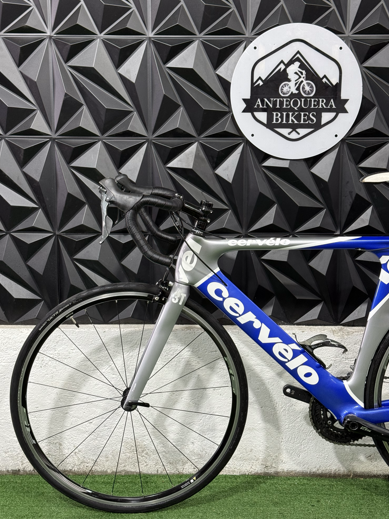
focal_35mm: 49
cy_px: 260
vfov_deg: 38.9
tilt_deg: -8.1
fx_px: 734
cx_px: 195
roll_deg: -0.5
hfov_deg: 29.7
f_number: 1.78
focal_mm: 6.76
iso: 125
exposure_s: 1/60
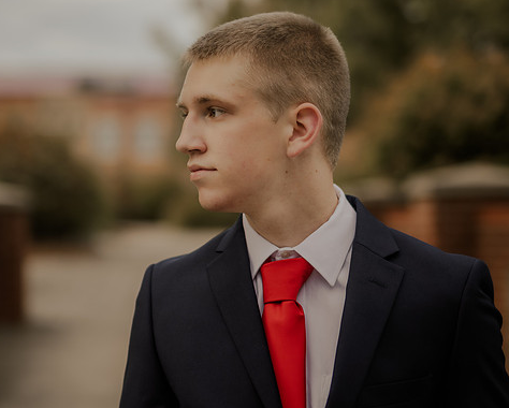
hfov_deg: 22.2
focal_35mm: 86
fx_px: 1297
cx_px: 212
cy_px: 205
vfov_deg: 17.9
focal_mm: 50
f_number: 1.4
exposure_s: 1/320
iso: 100
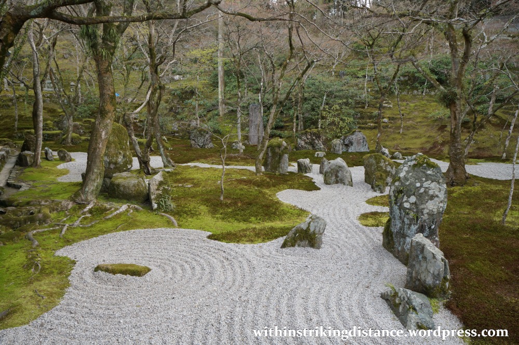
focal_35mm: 27
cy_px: 172
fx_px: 389
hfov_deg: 67.4
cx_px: 260
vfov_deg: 47.8
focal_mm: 18
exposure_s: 1/125
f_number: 5.6
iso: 200
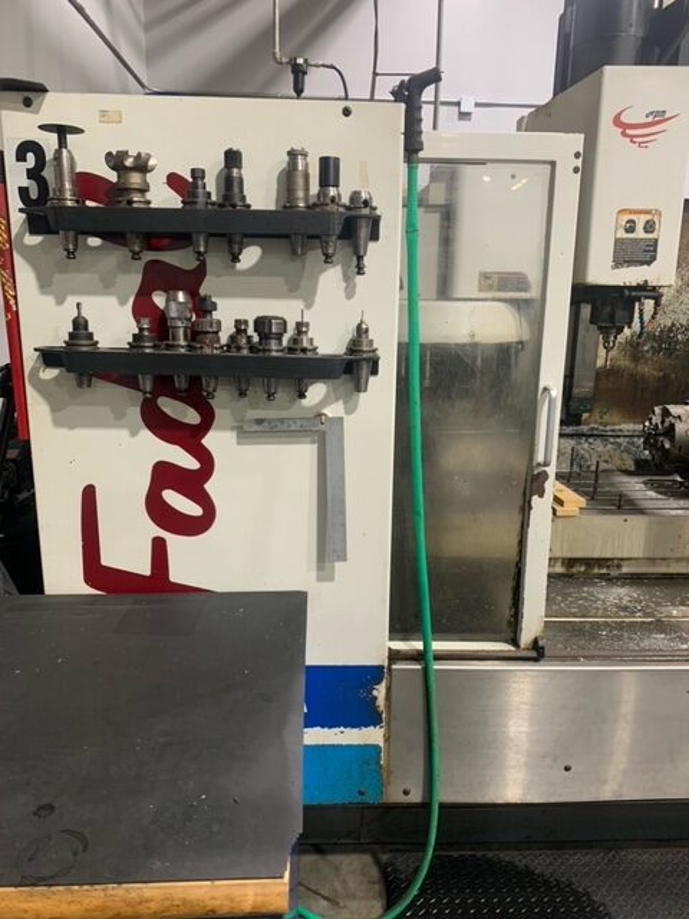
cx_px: 344
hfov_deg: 53.1
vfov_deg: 67.3
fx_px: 690
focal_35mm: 26
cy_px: 460
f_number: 1.8
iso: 125
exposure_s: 1/60
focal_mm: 4.25
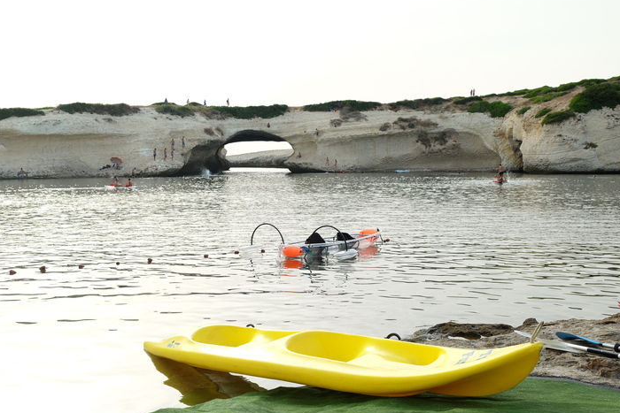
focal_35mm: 40
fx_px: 689
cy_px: 194
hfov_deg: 48.4
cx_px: 282
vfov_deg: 33.4
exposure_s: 1/85
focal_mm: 23
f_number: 6.4
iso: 200
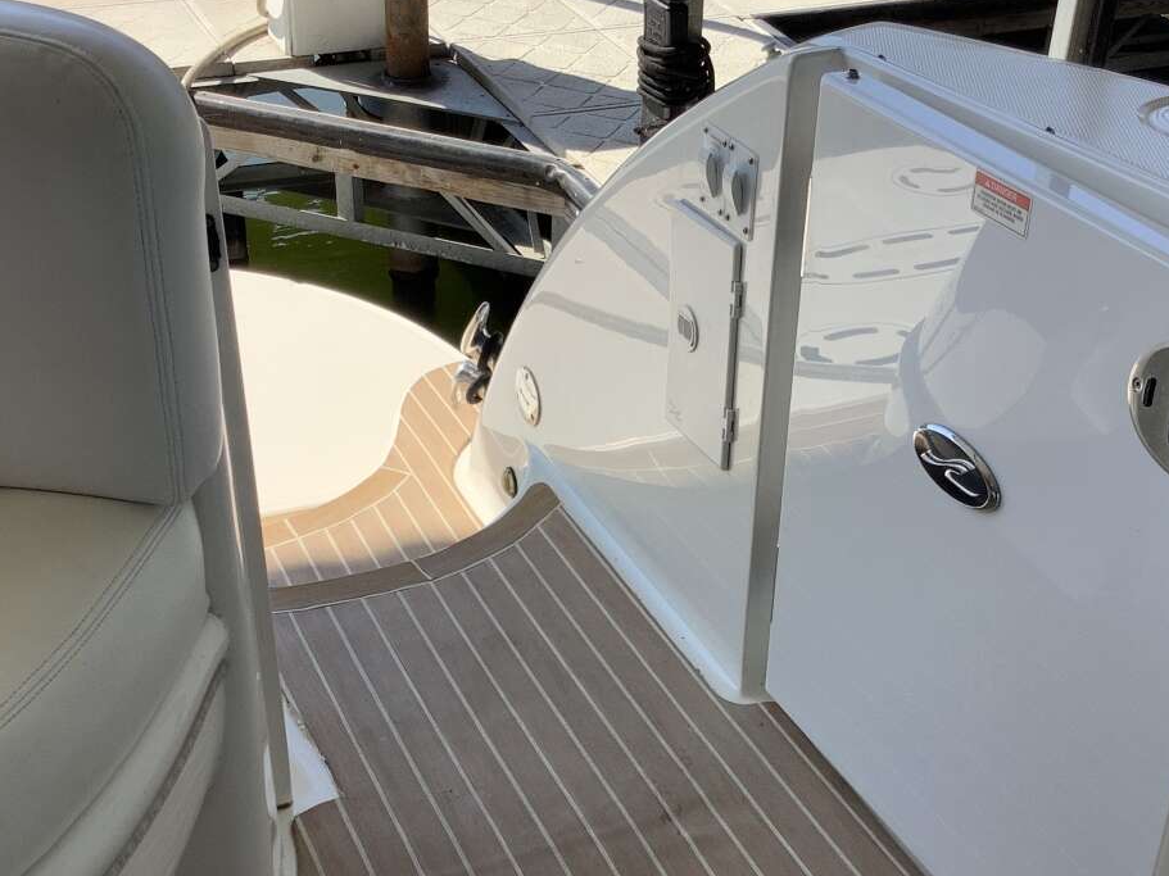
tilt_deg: -35.1
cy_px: 563
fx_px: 1655
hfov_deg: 38.9
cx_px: 647
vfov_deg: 29.5
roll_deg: -2.7
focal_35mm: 49
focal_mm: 3.3
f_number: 2.4
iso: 25
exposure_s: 1/612
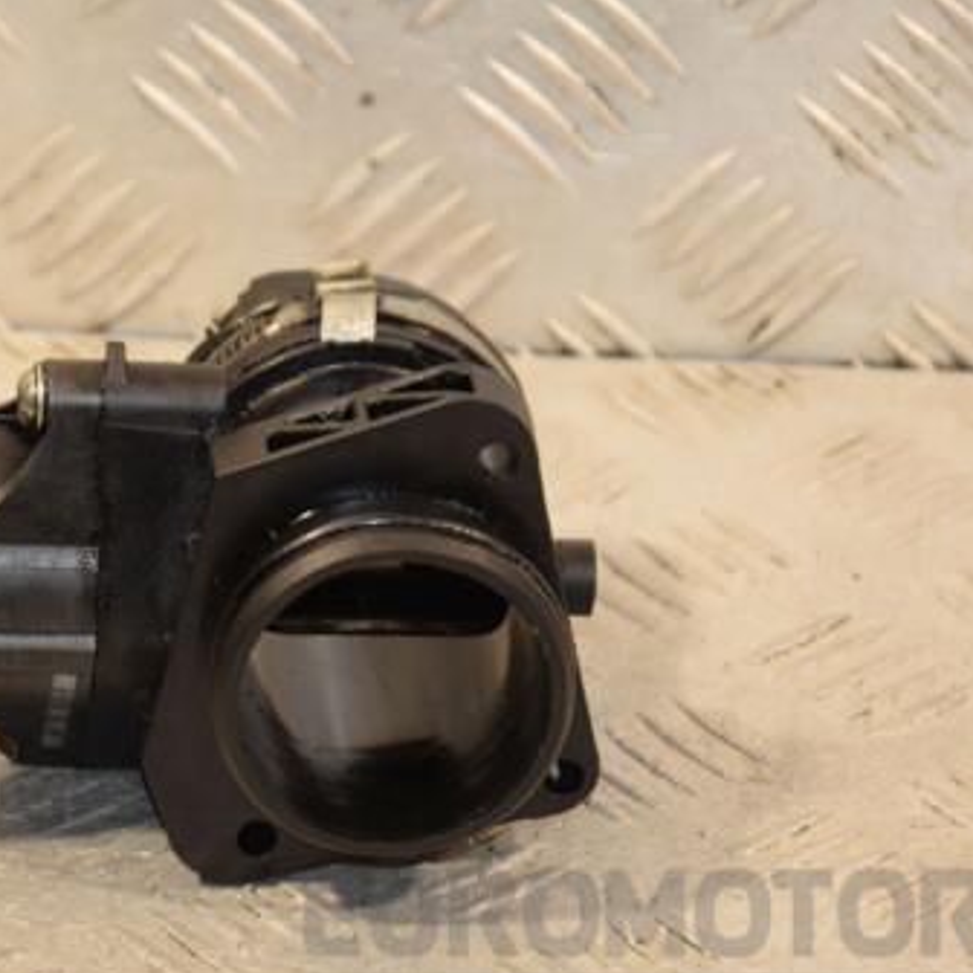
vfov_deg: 7.3
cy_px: 527
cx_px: 249
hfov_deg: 7.3
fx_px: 7593
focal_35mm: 239
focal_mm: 105
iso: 800
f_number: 5.6
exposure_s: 1/125
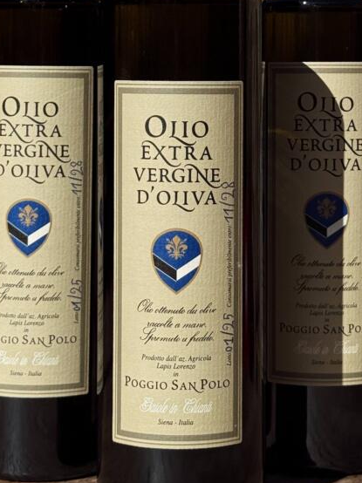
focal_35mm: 104
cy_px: 68
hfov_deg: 14.2
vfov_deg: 18.7
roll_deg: -0.7
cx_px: 232
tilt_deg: -0.6
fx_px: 1451
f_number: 1.78
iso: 80
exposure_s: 1/9901
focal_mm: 6.76
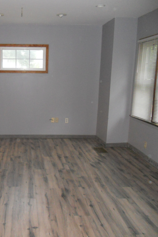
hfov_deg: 33.8
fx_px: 250
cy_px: 118
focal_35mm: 38
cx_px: 26
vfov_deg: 50.7
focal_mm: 4.9
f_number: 3.2
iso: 500
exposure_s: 1/25
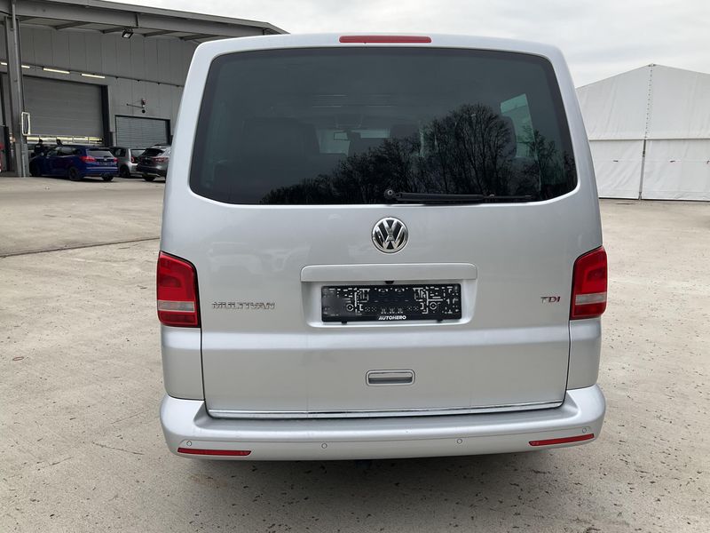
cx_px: 355
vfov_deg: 48.2
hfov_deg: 61.7
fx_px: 595
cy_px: 266
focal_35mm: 29
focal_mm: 3
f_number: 1.8
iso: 25
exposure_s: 1/1342
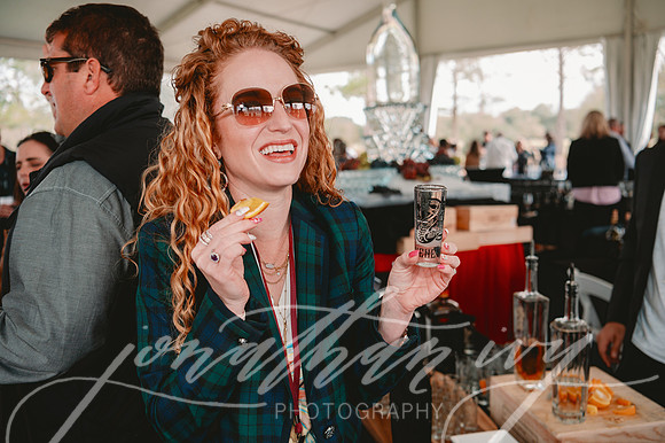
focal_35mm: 34
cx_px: 332
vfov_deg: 38.8
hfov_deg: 55.8
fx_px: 628
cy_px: 222
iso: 250
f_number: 3.5
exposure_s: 1/200
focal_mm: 34
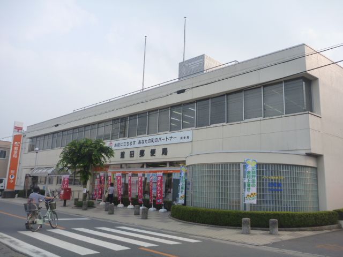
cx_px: 172
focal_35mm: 29
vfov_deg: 48.2
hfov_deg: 61.7
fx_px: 287
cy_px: 128
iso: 125
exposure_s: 1/250
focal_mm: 5.2
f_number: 3.4
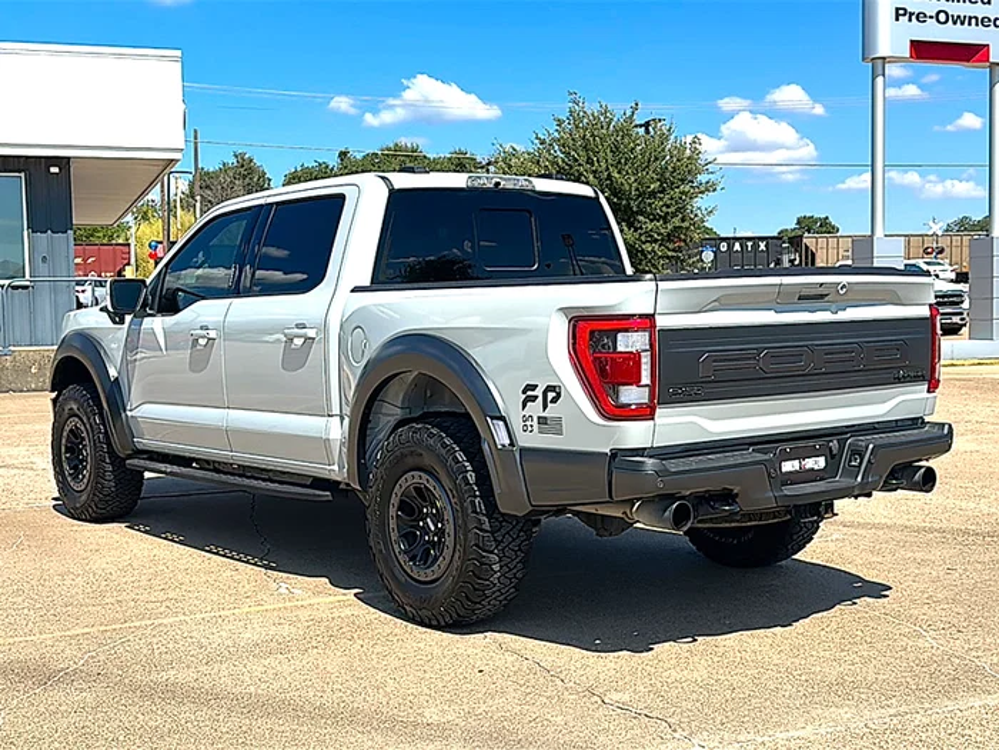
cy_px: 375
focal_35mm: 39
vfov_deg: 36.8
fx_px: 1126
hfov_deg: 47.9
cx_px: 500
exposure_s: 1/5291
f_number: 1.78
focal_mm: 6.86
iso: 80
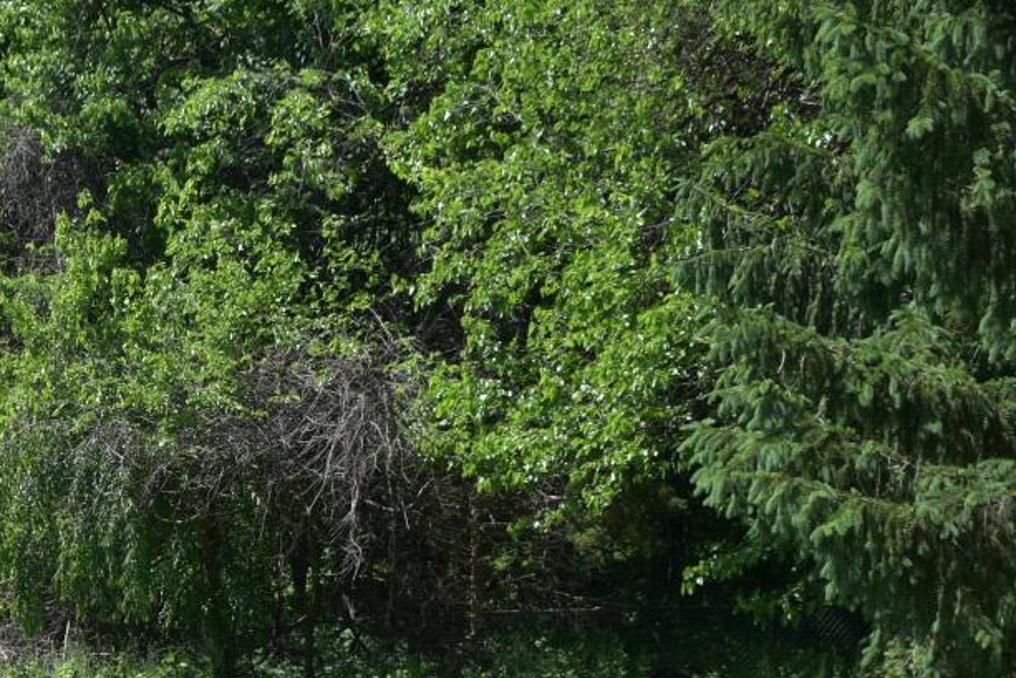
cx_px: -51
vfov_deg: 13.2
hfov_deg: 19.1
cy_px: 592
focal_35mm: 103
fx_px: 2907
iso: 100
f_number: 4
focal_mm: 26
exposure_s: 1/500
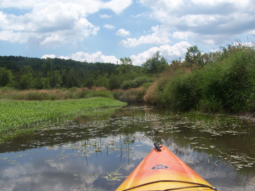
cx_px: 128
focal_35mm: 38
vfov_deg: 37.7
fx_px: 280
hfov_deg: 49.0
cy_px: 96
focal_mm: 6.3
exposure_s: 1/640
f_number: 5.6
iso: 80
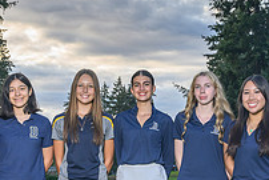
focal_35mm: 99
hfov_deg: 20.6
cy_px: 168
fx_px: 740
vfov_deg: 13.7
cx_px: 132
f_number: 5.6
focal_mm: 28
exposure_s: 1/125
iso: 200
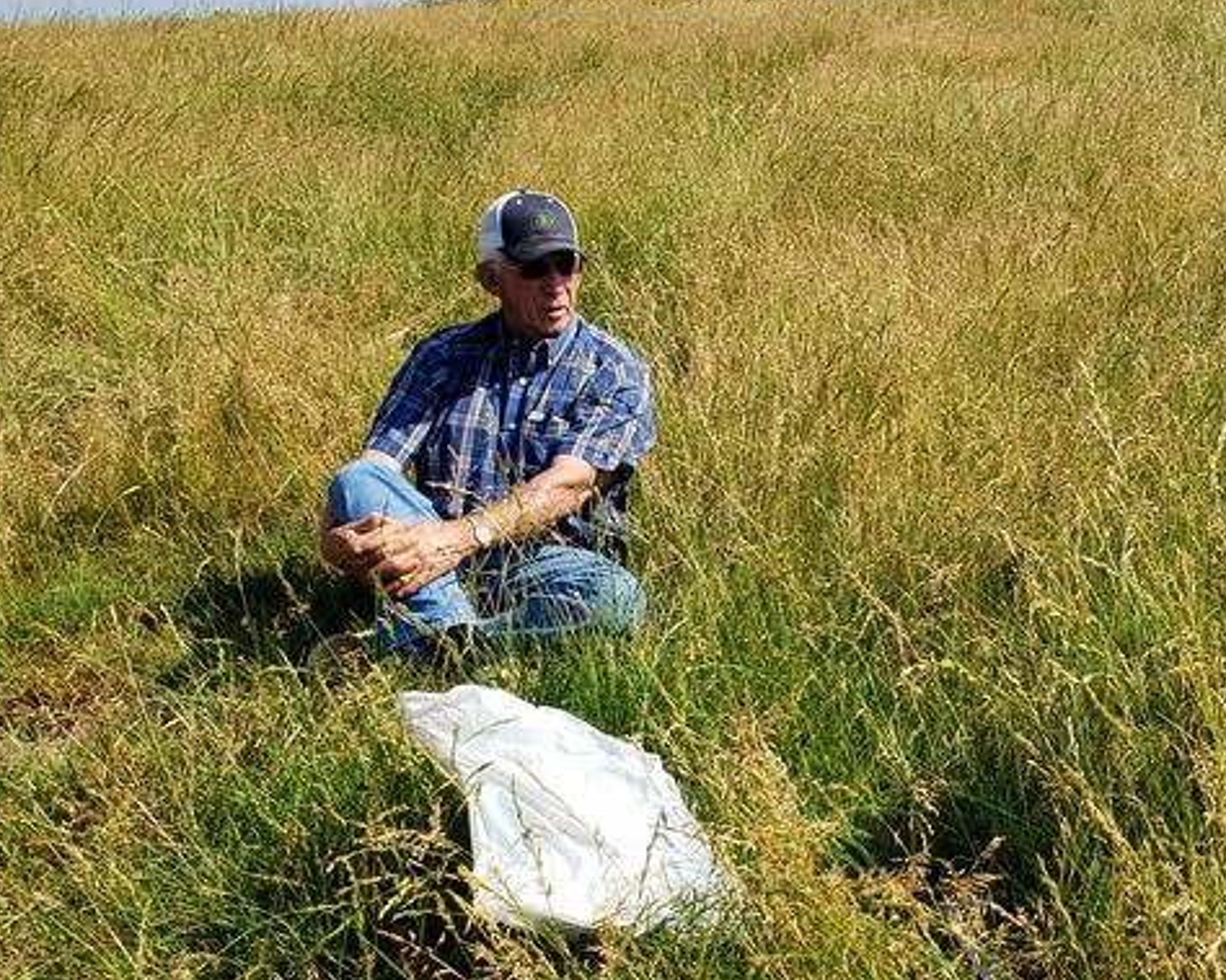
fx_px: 1814
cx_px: 1129
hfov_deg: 35.0
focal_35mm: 50
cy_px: 602
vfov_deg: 30.1
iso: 50
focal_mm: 4.3
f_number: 2.4
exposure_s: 1/1087
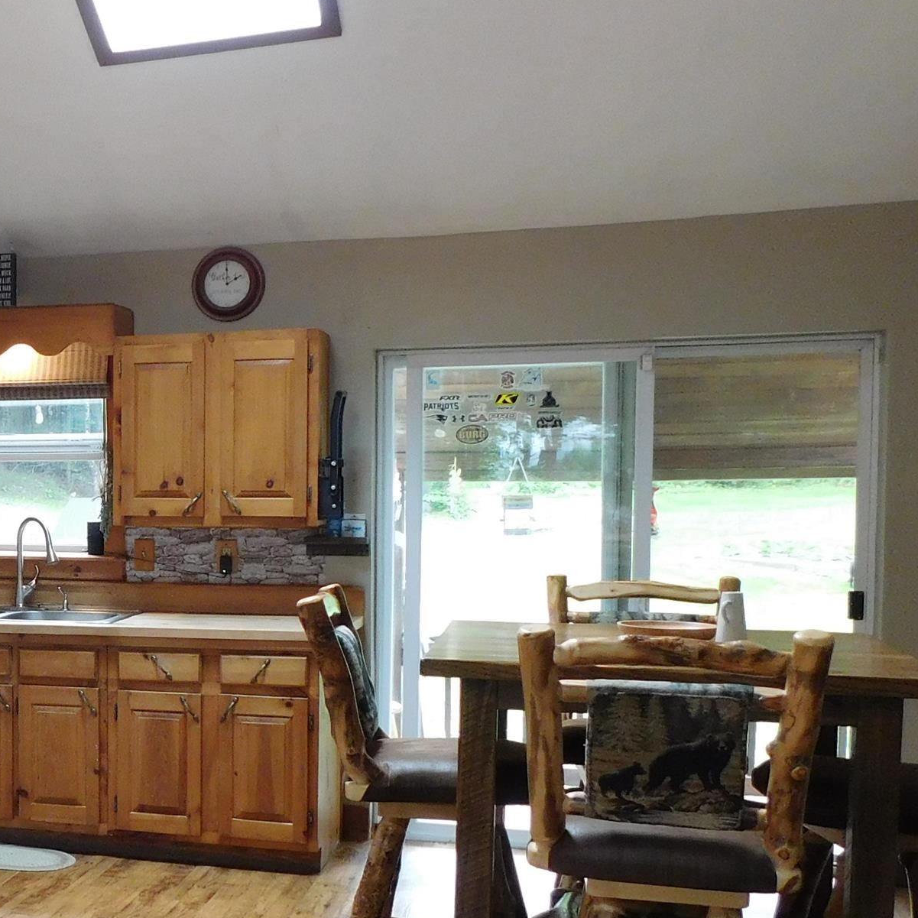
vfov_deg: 32.6
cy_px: 582
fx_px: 1560
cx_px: -109
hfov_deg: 29.4
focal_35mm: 52
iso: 220
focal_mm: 4
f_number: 3
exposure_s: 1/30
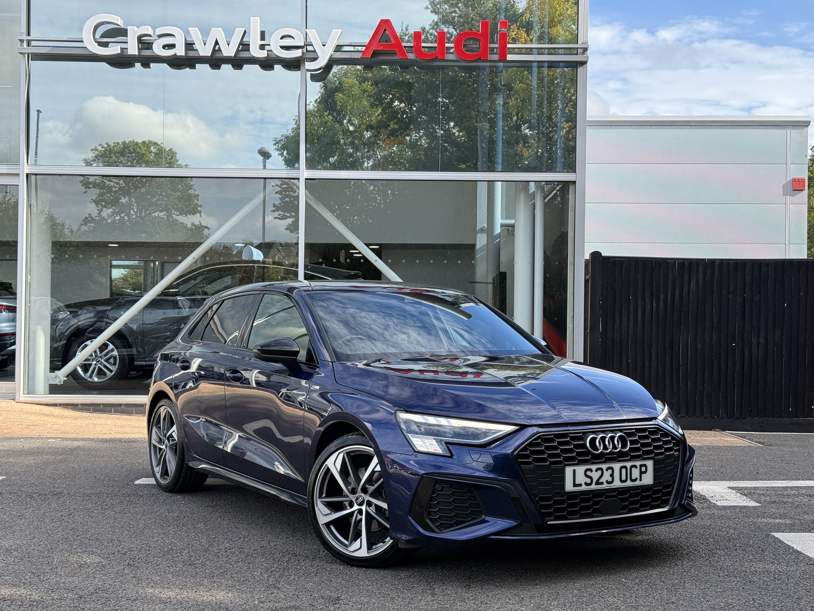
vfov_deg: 30.3
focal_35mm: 48
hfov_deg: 39.7
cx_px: 407
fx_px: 1129
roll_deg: -0.8
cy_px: 306
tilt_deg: +2.5
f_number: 1.78
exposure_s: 1/1013
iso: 64
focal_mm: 6.76
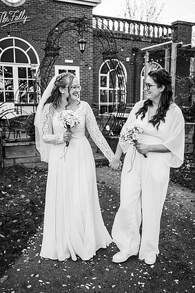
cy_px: 151
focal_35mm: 37
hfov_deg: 35.9
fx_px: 301
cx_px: 95
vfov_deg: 51.9
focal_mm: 35
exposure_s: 1/400
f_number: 3.5
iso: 100
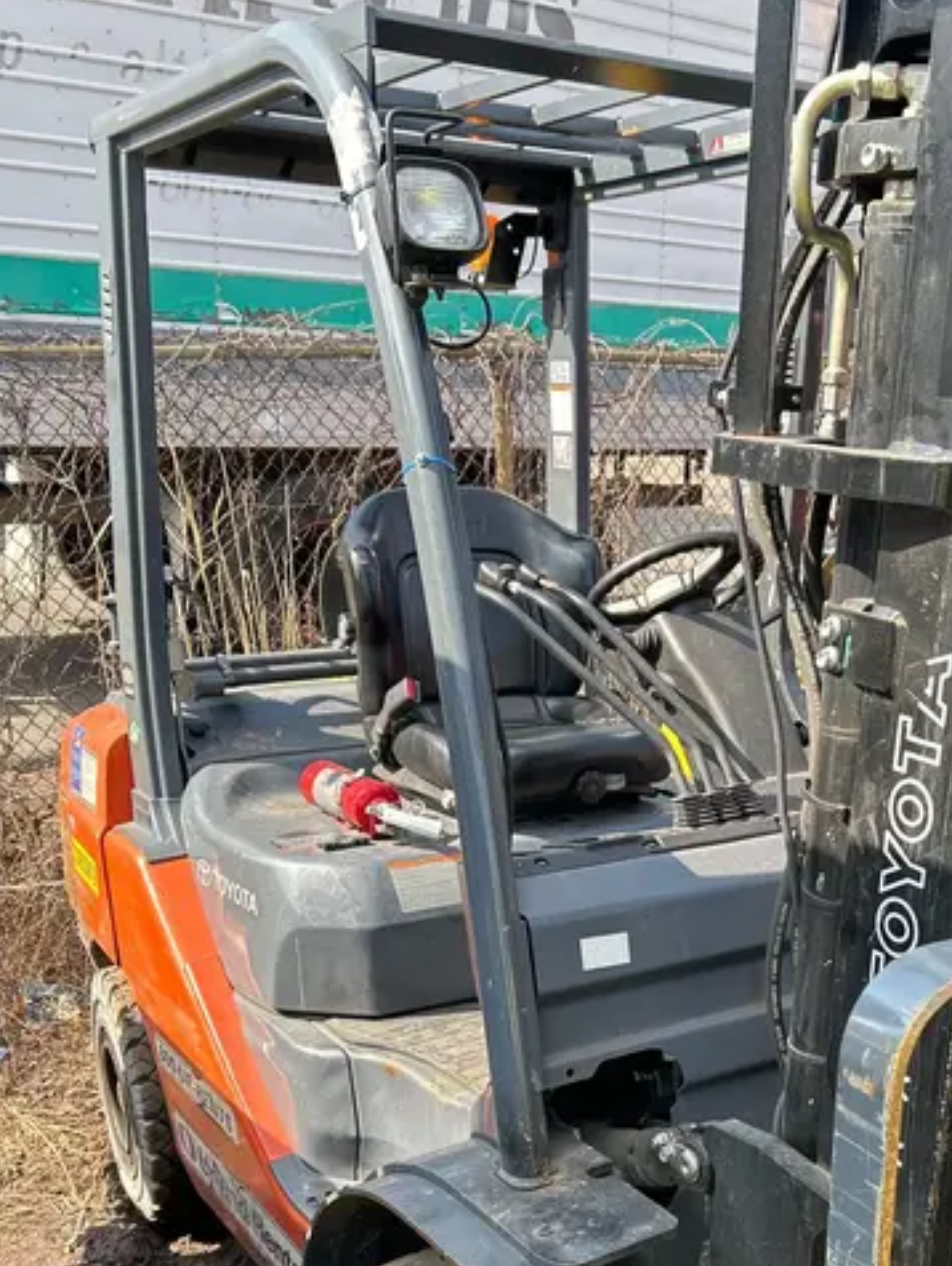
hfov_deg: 35.4
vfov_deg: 45.4
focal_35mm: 40
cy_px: 927
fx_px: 1464
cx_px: 678
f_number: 1.5
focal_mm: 5.7
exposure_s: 1/639
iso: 50
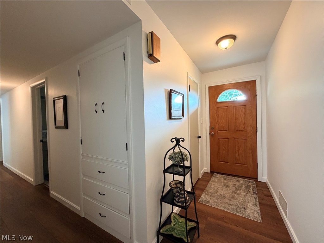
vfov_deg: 85.7
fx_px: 131
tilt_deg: -1.3
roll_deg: +1.1
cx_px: 162
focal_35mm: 14
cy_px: 122
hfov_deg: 102.1
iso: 400
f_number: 2.2
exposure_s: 1/60
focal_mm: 2.22
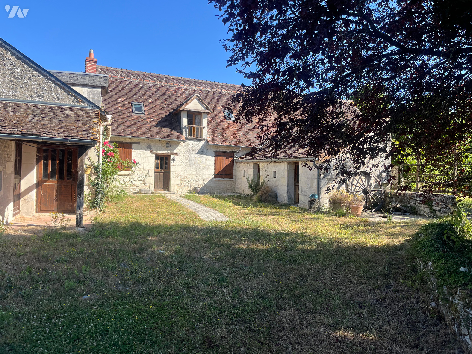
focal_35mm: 26
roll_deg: -2.8
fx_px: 355
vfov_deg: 53.1
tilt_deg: +1.9
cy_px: 177
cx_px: 236
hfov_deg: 67.3
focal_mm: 5.1
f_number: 1.6
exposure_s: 1/1339
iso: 50
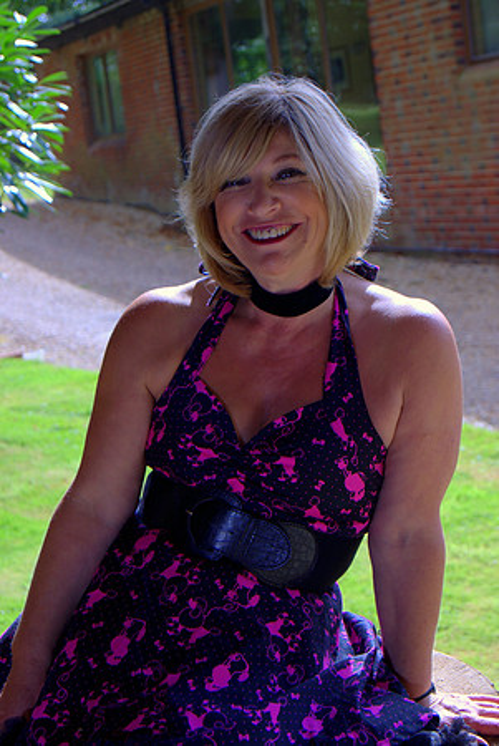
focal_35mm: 82
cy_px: 373
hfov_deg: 16.6
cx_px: 250
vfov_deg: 24.6
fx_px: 1711
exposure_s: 1/200
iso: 100
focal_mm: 55
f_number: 5.6
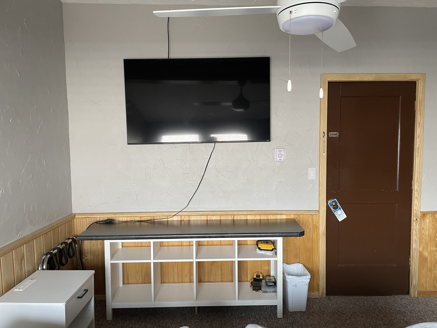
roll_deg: +1.1
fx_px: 328
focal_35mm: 26
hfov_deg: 67.3
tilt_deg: -4.8
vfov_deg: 53.1
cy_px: 164
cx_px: 218
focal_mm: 4.2
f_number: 1.6
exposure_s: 1/83
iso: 125
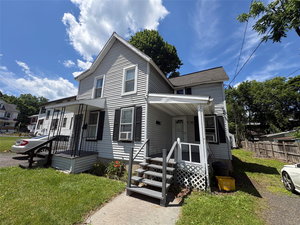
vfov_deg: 85.7
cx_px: 150
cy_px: 112
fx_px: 121
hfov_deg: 102.1
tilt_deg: +14.1
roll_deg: -2.2
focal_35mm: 14
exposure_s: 1/1672
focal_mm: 2.22
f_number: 2.2
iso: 50
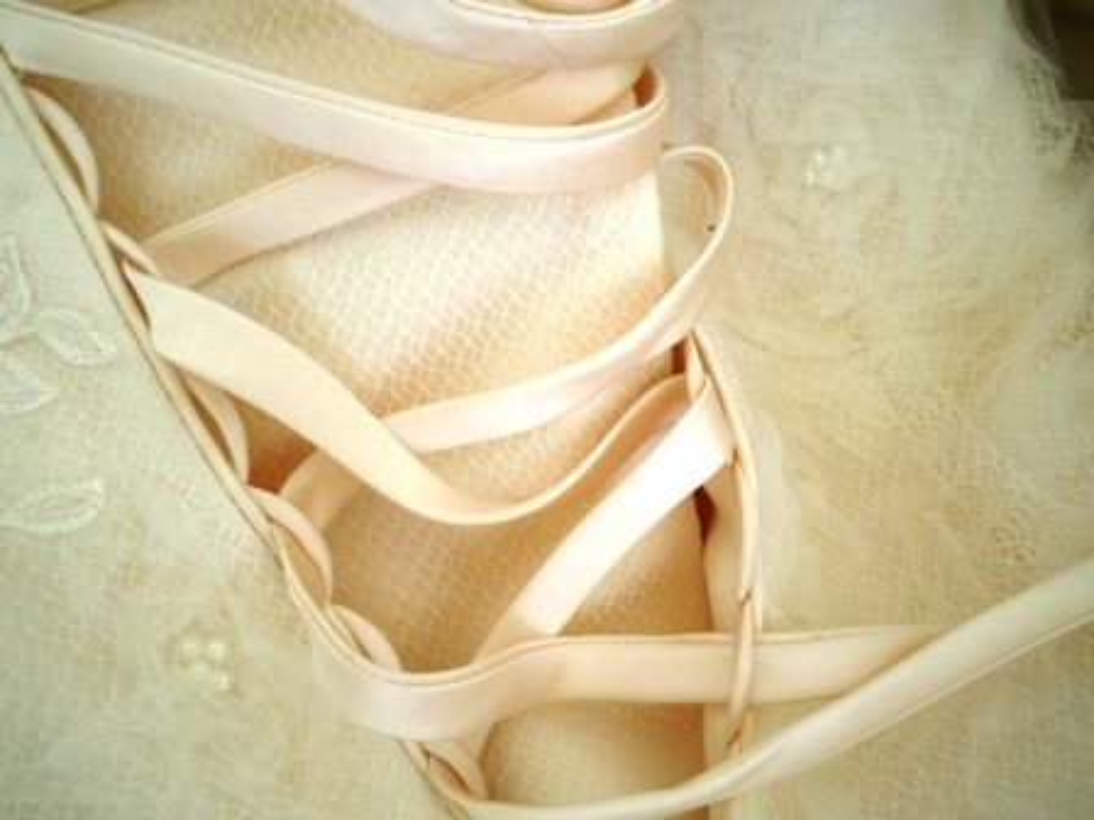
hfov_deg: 55.4
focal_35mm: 33
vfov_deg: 42.9
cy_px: 410
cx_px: 547
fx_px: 1043
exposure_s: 1/60
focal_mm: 5.9
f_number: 4
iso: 200
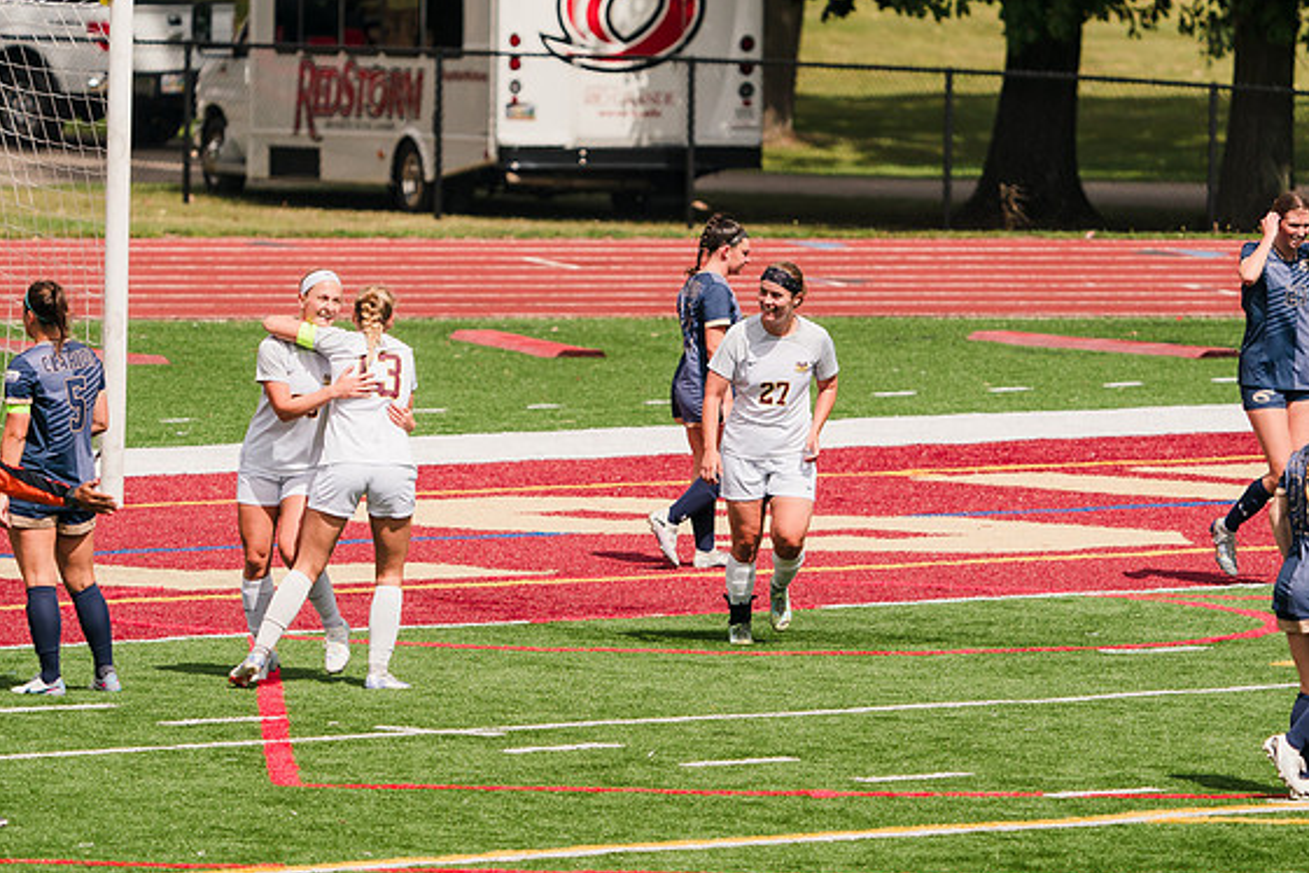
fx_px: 16289
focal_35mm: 448
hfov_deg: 4.6
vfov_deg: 3.1
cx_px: 599
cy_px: 401
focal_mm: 326
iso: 200
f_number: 6.3
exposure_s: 1/1600
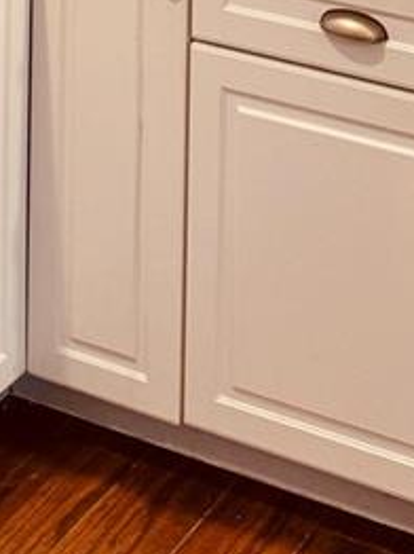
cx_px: 205
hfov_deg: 13.4
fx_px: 1757
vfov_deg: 14.9
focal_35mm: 110
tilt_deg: -4.1
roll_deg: -1.8
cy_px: -531
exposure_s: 1/60
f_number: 1.78
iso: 100
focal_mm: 6.86
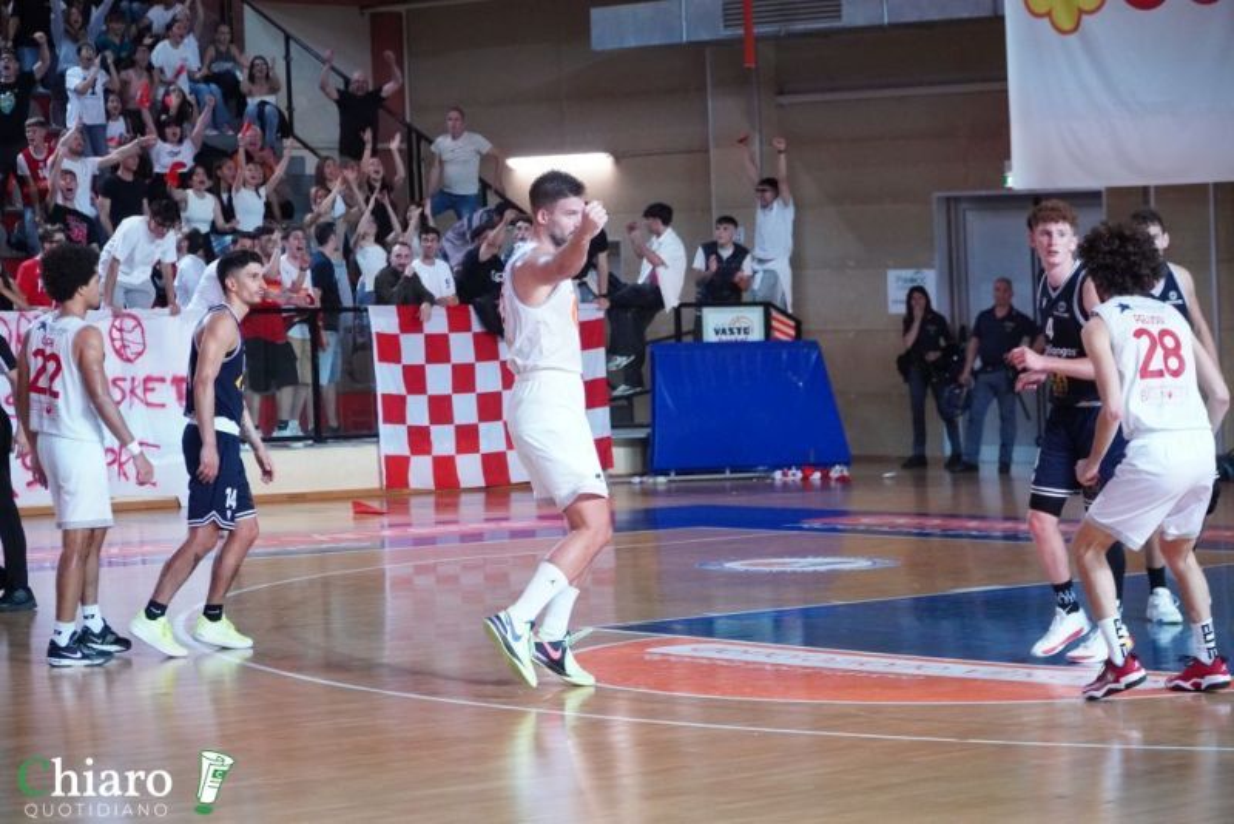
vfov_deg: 14.3
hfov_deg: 21.2
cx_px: 617
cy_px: 412
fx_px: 3292
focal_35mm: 96
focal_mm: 64
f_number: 4
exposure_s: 1/800
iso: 5000
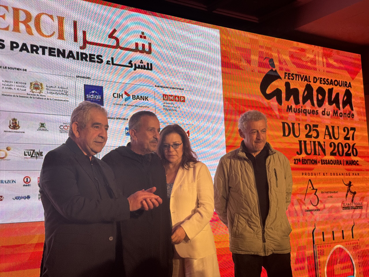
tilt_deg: +7.6
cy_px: 138
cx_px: 184
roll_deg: +3.5
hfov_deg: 39.7
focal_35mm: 48
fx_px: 512
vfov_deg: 30.3
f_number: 1.78
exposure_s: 1/213
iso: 64
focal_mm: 6.76
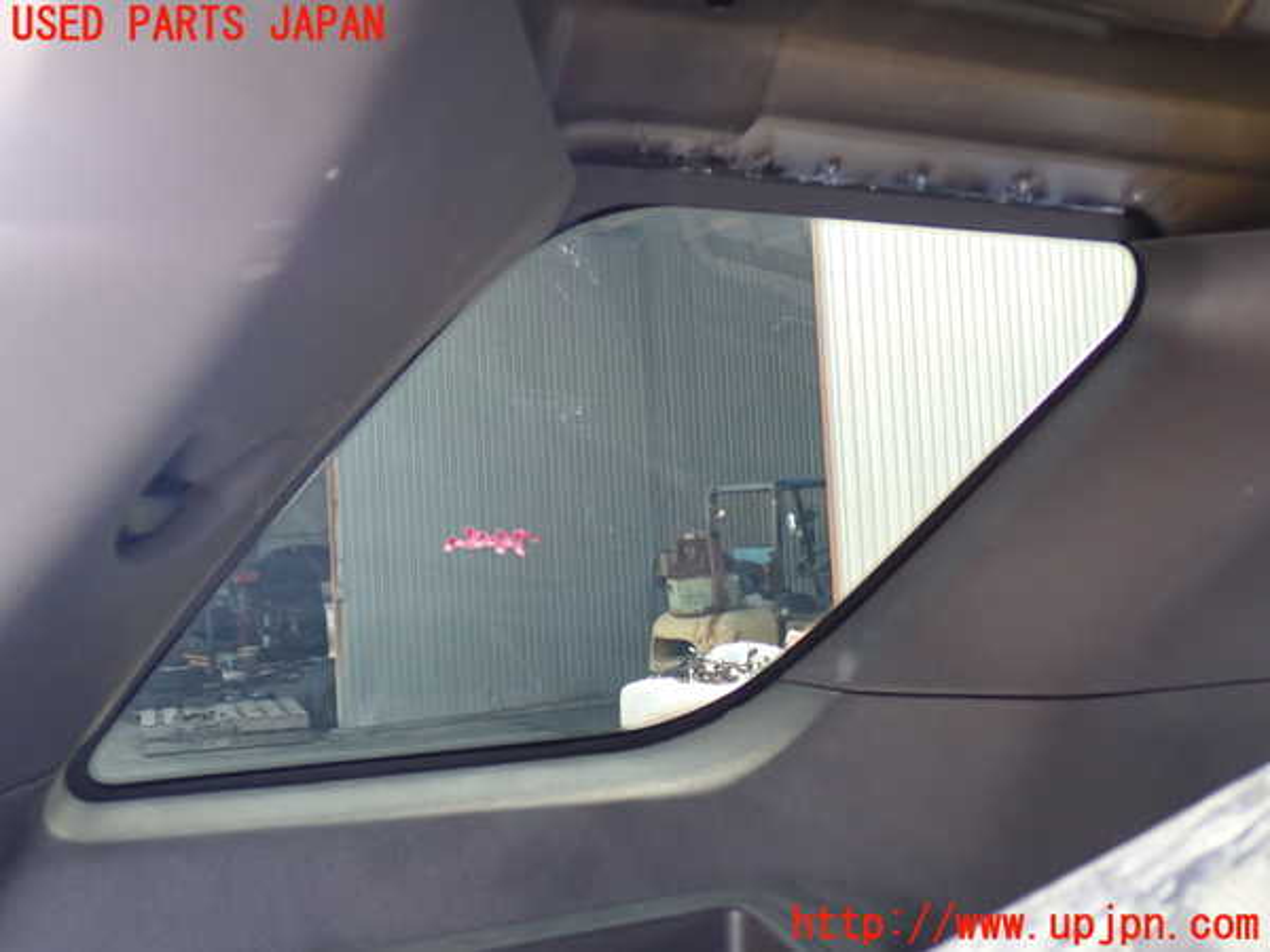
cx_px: 635
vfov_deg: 35.1
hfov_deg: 45.8
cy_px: 476
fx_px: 1504
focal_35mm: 41
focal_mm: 7.31
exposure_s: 1/40
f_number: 2.8
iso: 400
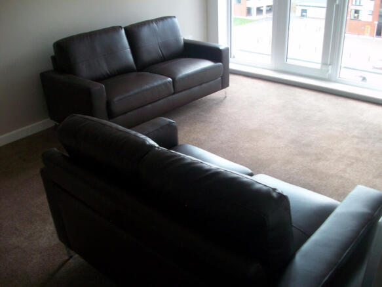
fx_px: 375
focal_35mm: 34
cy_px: 144
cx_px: 191
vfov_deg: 41.8
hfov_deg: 54.0
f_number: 2.8
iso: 84
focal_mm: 5.7
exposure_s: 1/60
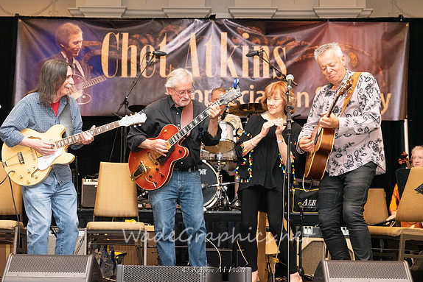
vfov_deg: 21.3
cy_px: 140
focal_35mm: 64
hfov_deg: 31.4
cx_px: 213
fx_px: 752
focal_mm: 62
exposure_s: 1/200
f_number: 6.3
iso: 6400
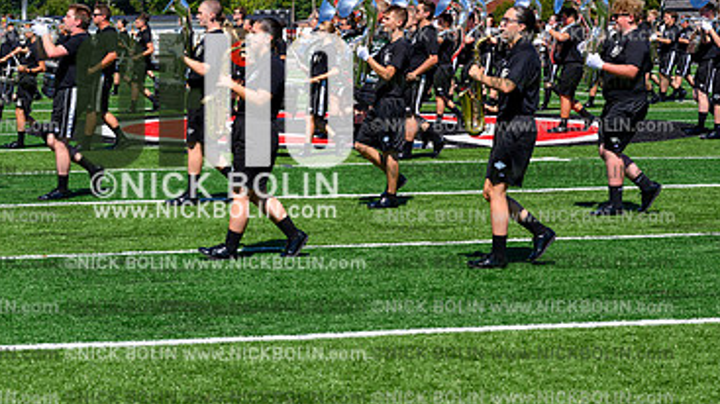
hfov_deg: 18.4
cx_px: 214
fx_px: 2213
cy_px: 126
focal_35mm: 116
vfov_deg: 10.4
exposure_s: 1/640
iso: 160
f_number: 8
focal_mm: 70
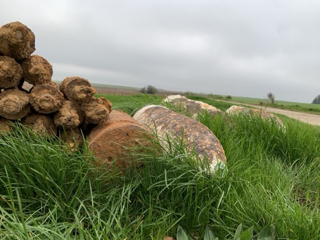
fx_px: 240
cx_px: 160
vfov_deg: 53.1
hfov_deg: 67.3
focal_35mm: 26
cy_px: 120
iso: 80
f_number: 1.8
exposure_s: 1/121
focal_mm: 4.25
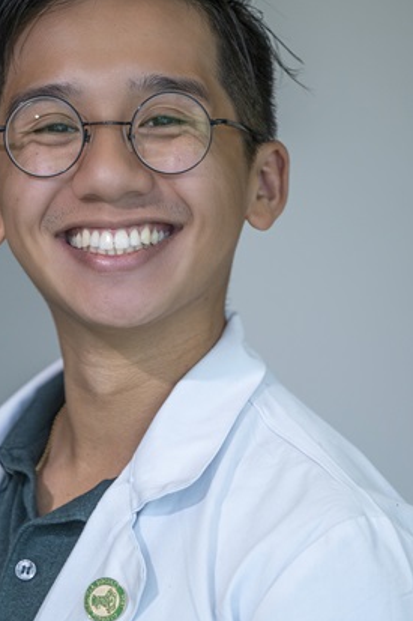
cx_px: 156
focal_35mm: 330
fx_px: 5683
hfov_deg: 4.2
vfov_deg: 6.2
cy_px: 447
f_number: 2.8
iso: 400
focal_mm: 180
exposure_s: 1/640
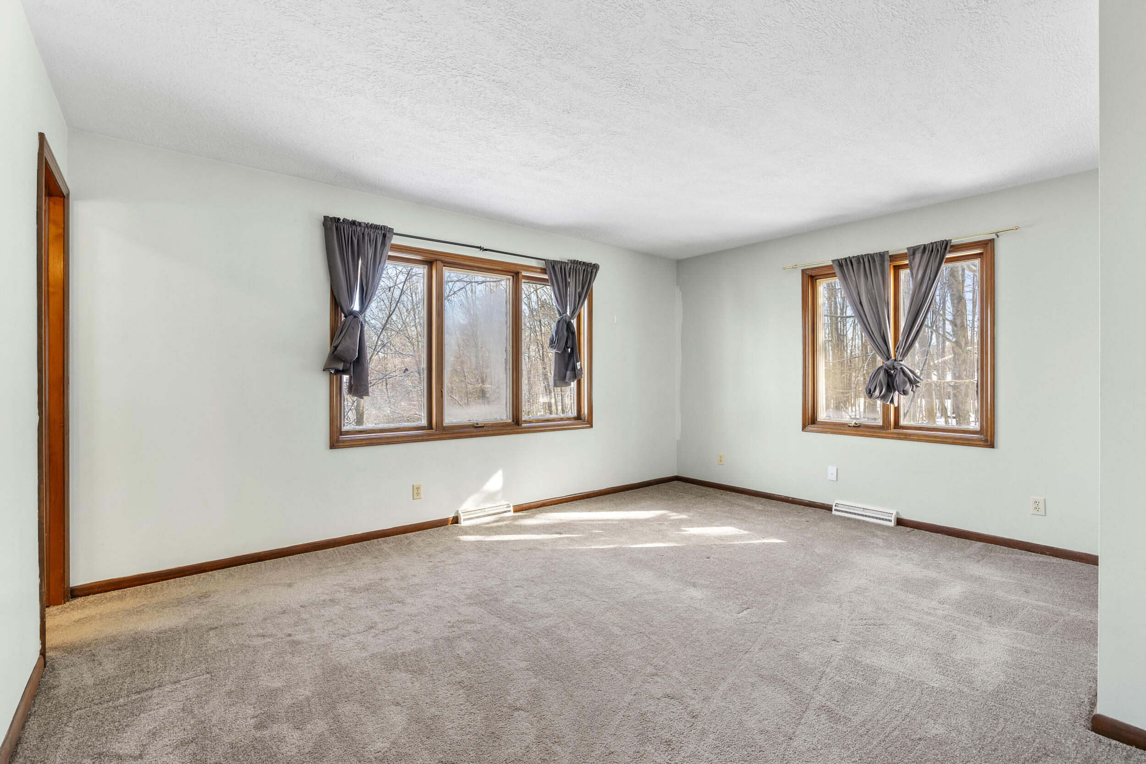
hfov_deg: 96.7
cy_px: 382
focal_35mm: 16
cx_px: 573
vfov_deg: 73.8
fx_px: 509
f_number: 8
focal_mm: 16
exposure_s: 1/30
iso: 400
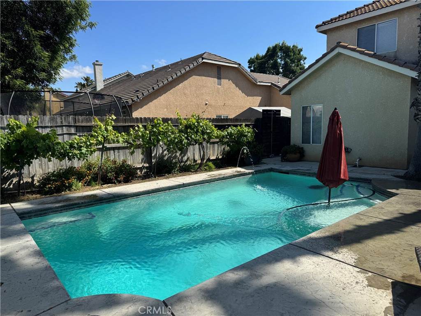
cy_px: 158
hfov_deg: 71.6
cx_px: 210
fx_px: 292
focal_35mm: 24
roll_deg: +1.2
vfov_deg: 56.8
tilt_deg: -5.8
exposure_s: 1/4950
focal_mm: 6.76
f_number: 1.78
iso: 80
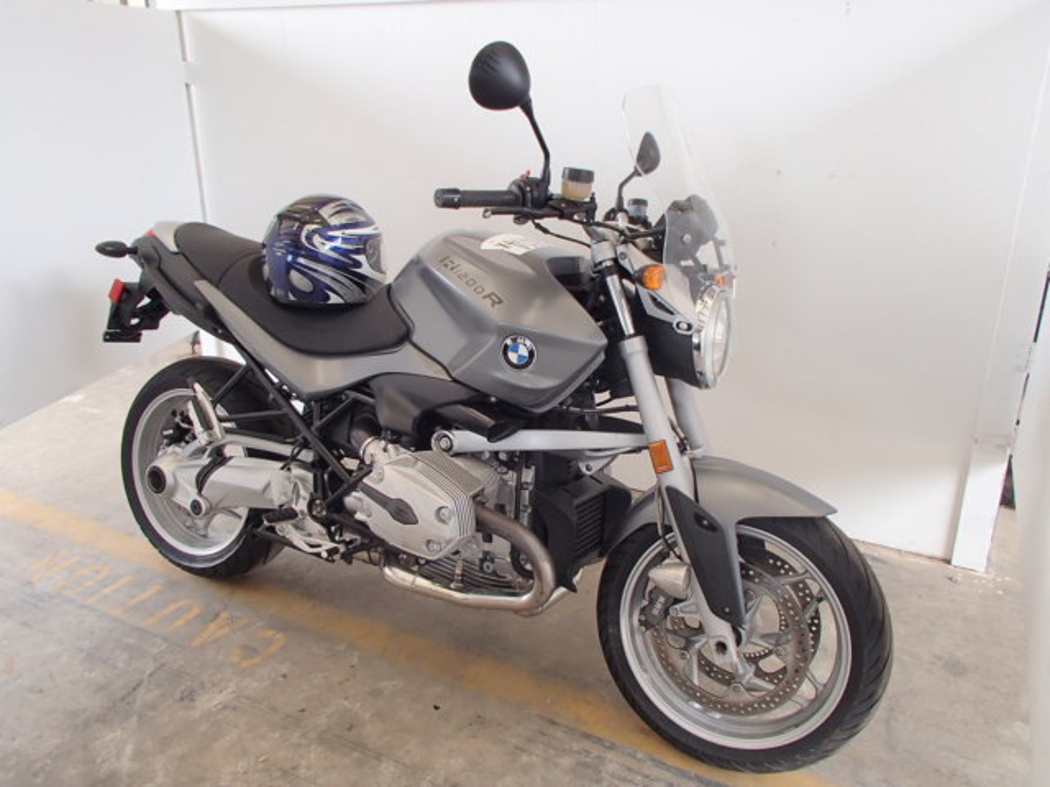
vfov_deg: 49.7
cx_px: 525
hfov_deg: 63.4
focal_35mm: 28
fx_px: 849
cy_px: 394
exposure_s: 1/60
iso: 200
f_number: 3.9
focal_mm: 5
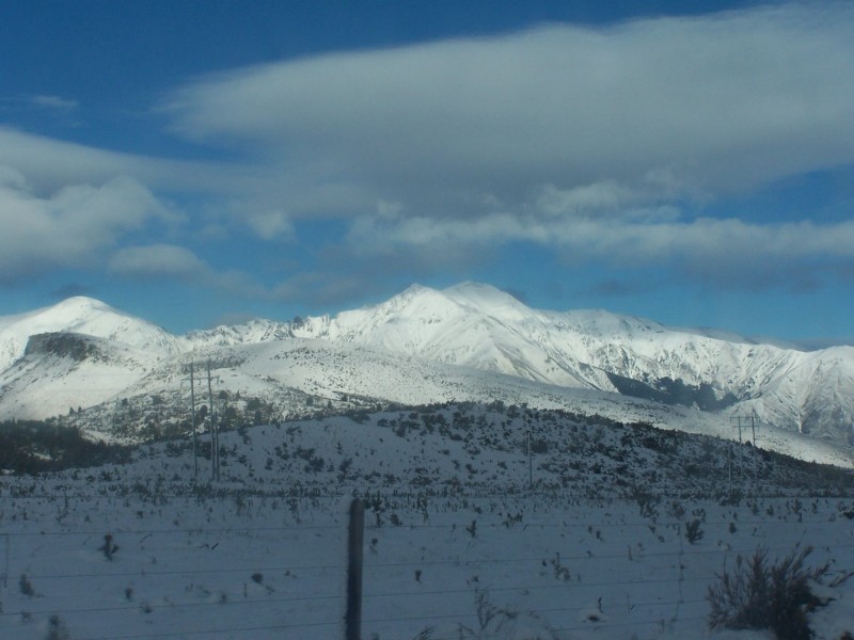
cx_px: 427
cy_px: 320
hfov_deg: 28.2
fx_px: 1702
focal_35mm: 69
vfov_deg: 21.3
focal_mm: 11.5
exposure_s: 1/1000
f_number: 6.3
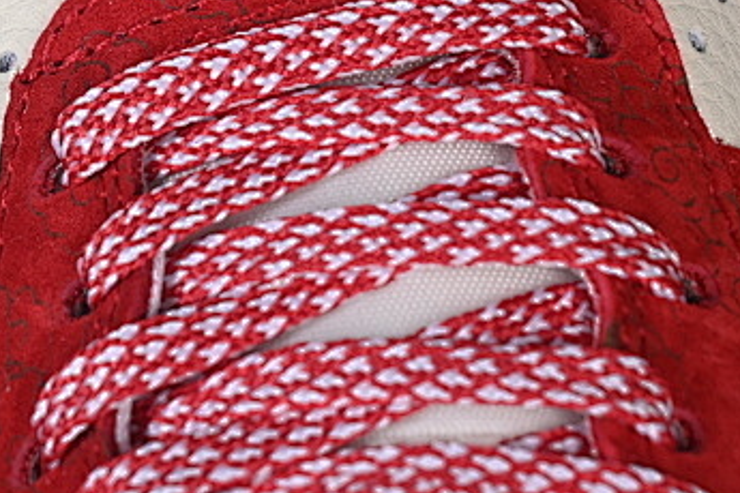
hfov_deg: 8.8
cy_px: -62
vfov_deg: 5.8
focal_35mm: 235
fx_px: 4830
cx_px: 264
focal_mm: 50
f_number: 7.1
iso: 160
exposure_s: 1/80
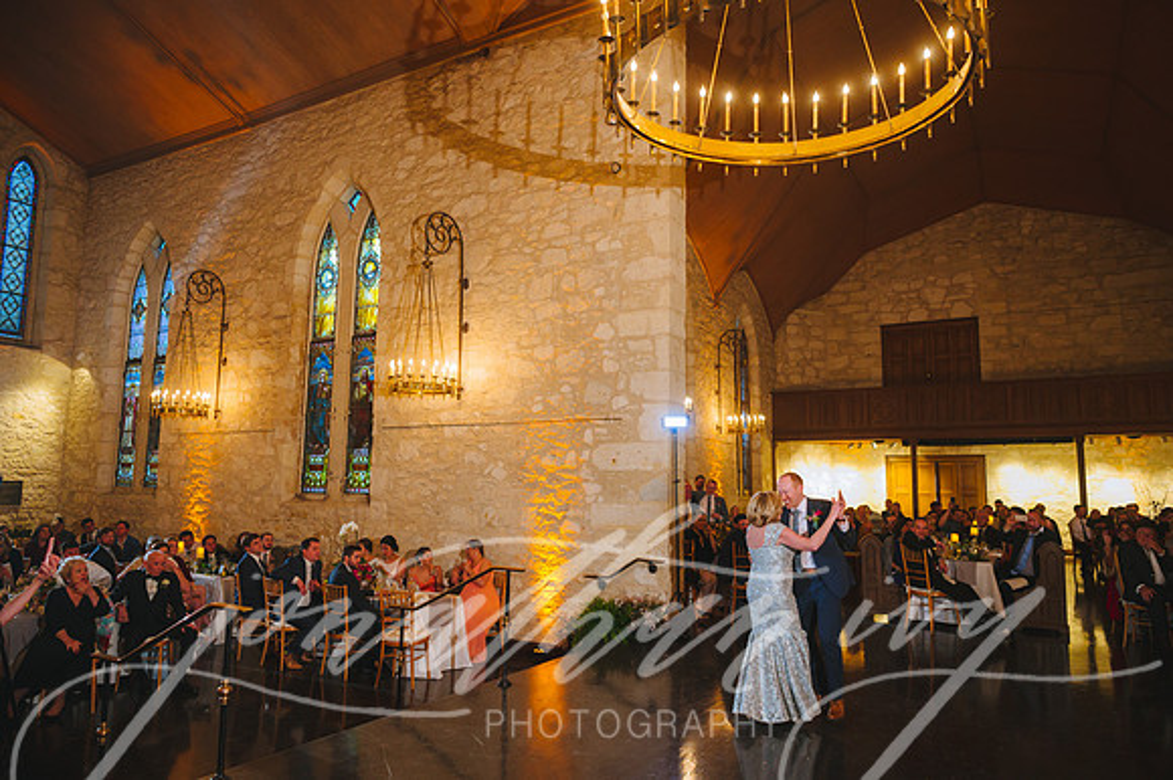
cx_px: 586
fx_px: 782
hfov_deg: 73.8
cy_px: 390
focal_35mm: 24
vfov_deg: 53.1
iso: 3200
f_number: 2.8
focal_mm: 24
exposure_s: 1/125
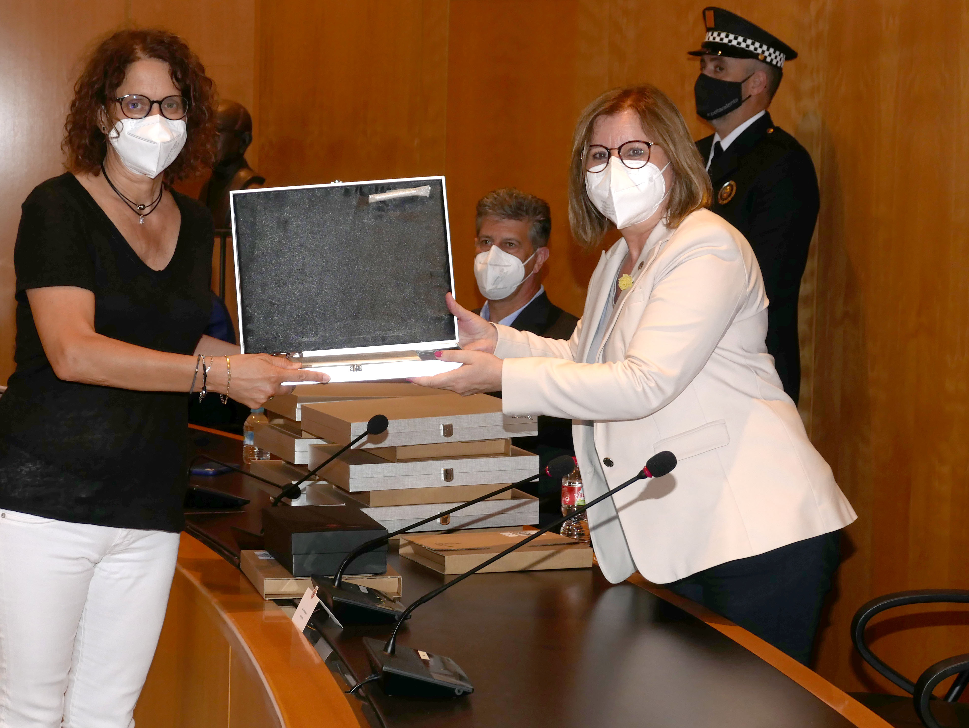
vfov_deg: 16.2
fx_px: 2549
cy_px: 348
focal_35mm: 91
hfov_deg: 21.5
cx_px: 413
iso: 400
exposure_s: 1/80
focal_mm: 38
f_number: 6.3
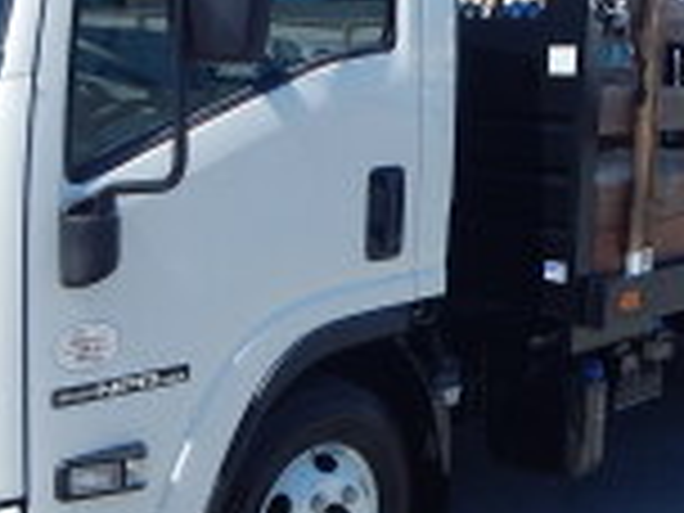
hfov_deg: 30.3
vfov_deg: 22.9
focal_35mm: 64
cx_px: 351
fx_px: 1265
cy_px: 205
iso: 125
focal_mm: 4.5
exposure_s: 1/500
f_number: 6.1
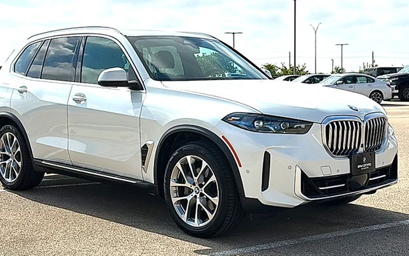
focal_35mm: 46
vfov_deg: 28.0
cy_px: 119
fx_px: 513
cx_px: 199
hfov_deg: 43.5
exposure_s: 1/9901
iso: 80
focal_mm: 6.86
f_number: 1.78
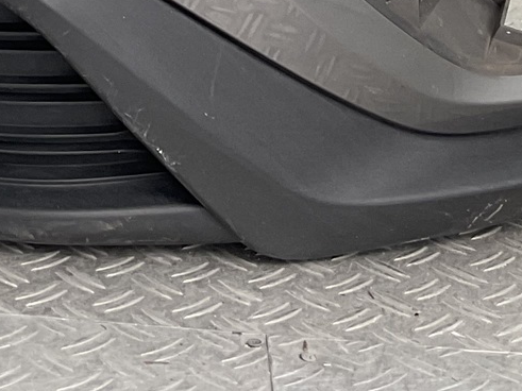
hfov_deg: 16.0
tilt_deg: -6.0
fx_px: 1794
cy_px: -385
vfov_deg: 11.3
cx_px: -91
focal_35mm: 119
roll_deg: -1.8
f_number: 1.8
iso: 20
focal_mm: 3
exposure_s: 1/100
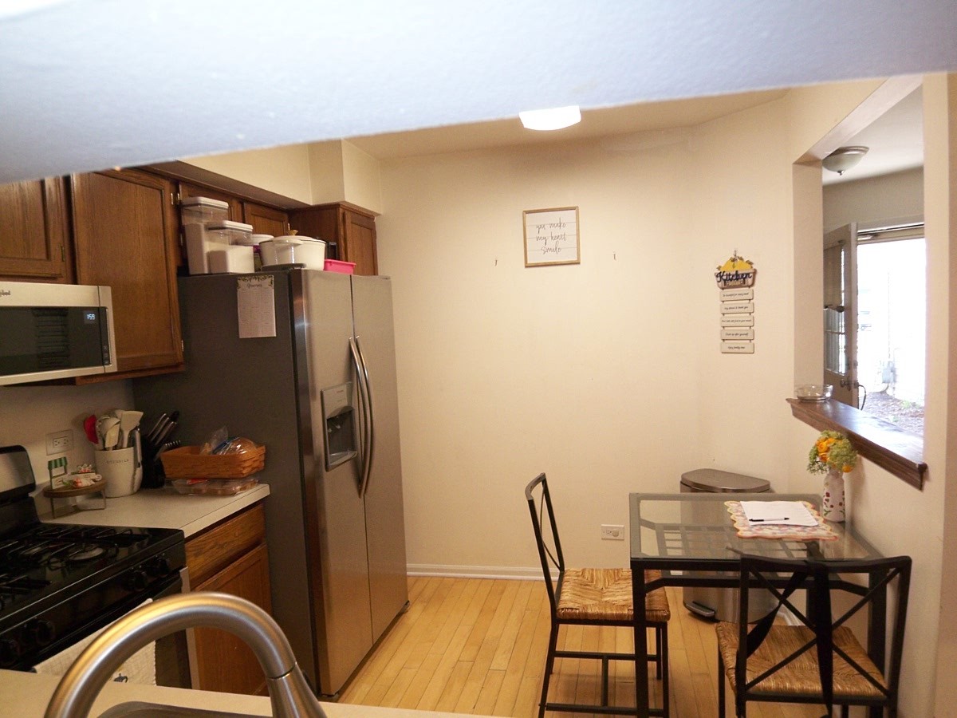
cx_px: 478
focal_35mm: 23
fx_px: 636
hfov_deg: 73.9
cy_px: 359
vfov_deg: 58.9
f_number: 2.8
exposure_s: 1/30
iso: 80
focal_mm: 3.8
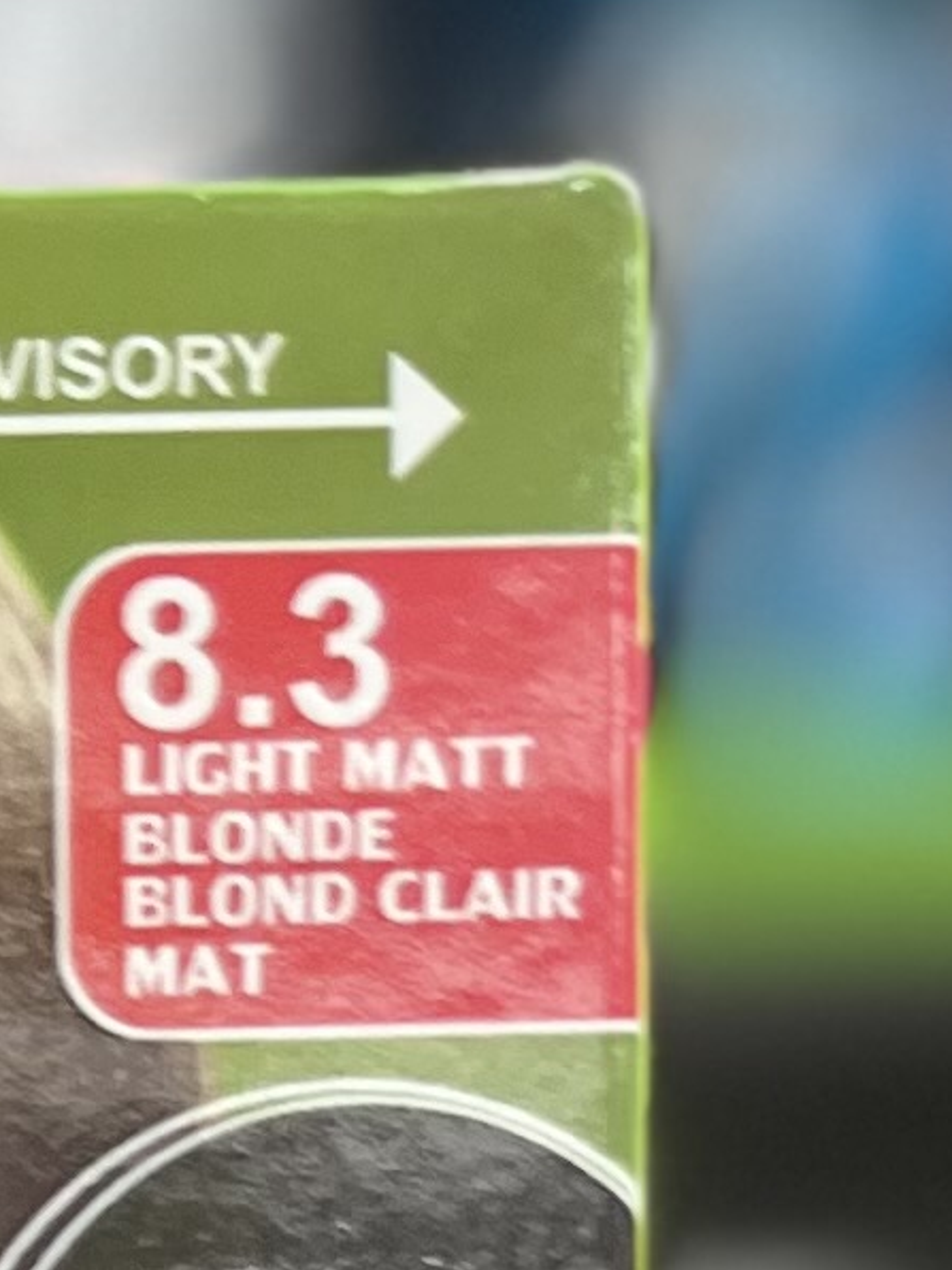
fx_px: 6454
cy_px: 2636
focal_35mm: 176
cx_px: -500
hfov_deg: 8.2
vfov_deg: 10.3
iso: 100
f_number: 1.6
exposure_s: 1/100
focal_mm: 5.1
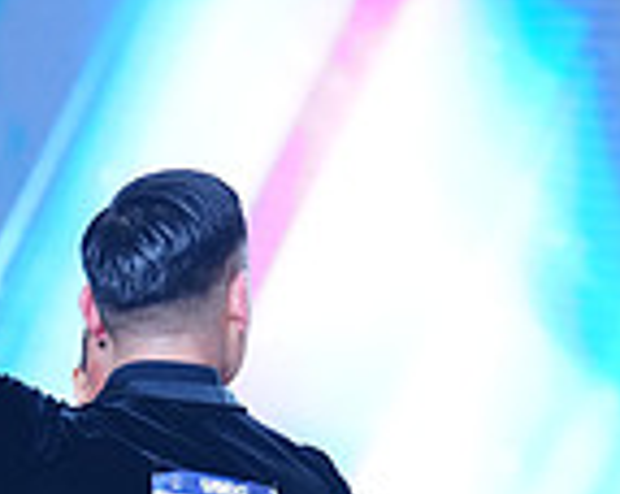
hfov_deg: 4.4
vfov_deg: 3.5
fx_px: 8026
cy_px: 1001
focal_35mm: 438
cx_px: 50
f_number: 2.8
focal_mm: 115
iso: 1250
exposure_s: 1/640
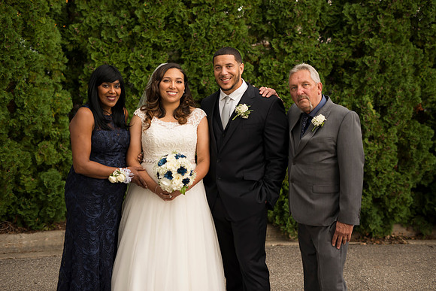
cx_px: 218
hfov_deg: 39.6
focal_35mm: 50
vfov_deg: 27.0
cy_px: 146
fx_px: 606
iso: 200
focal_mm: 50
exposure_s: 1/250
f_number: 2.2
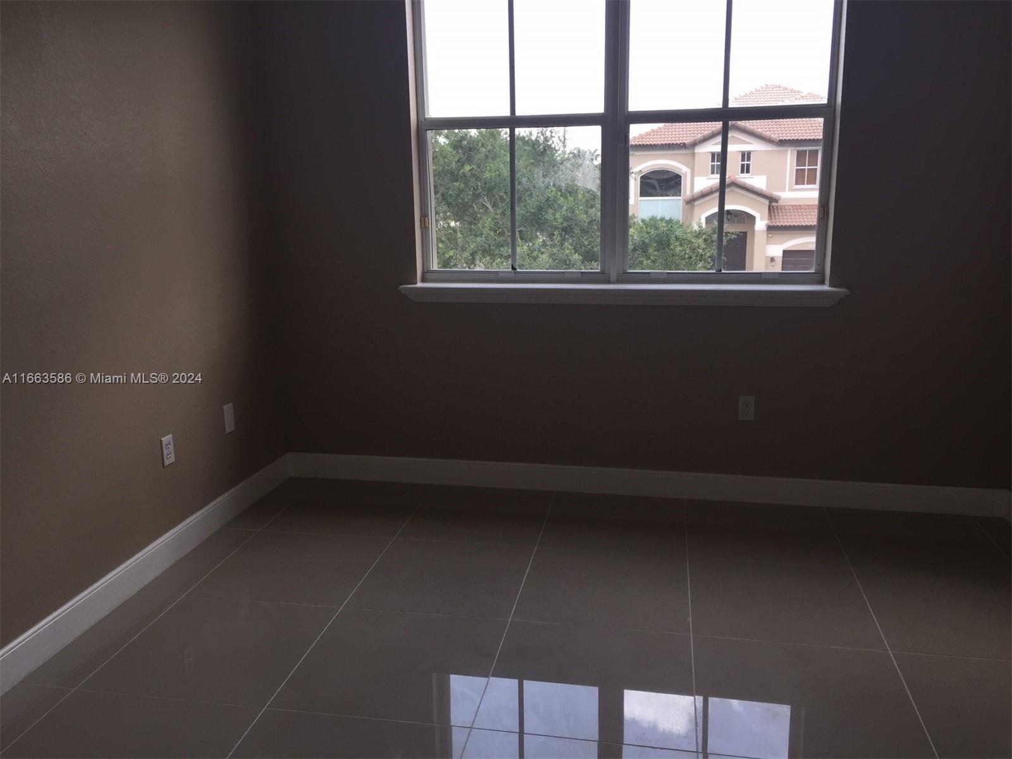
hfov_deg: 61.7
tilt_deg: -12.6
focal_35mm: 29
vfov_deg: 48.2
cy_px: 380
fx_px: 848
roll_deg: +0.3
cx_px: 506
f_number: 2.2
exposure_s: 1/183
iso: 32
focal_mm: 4.15
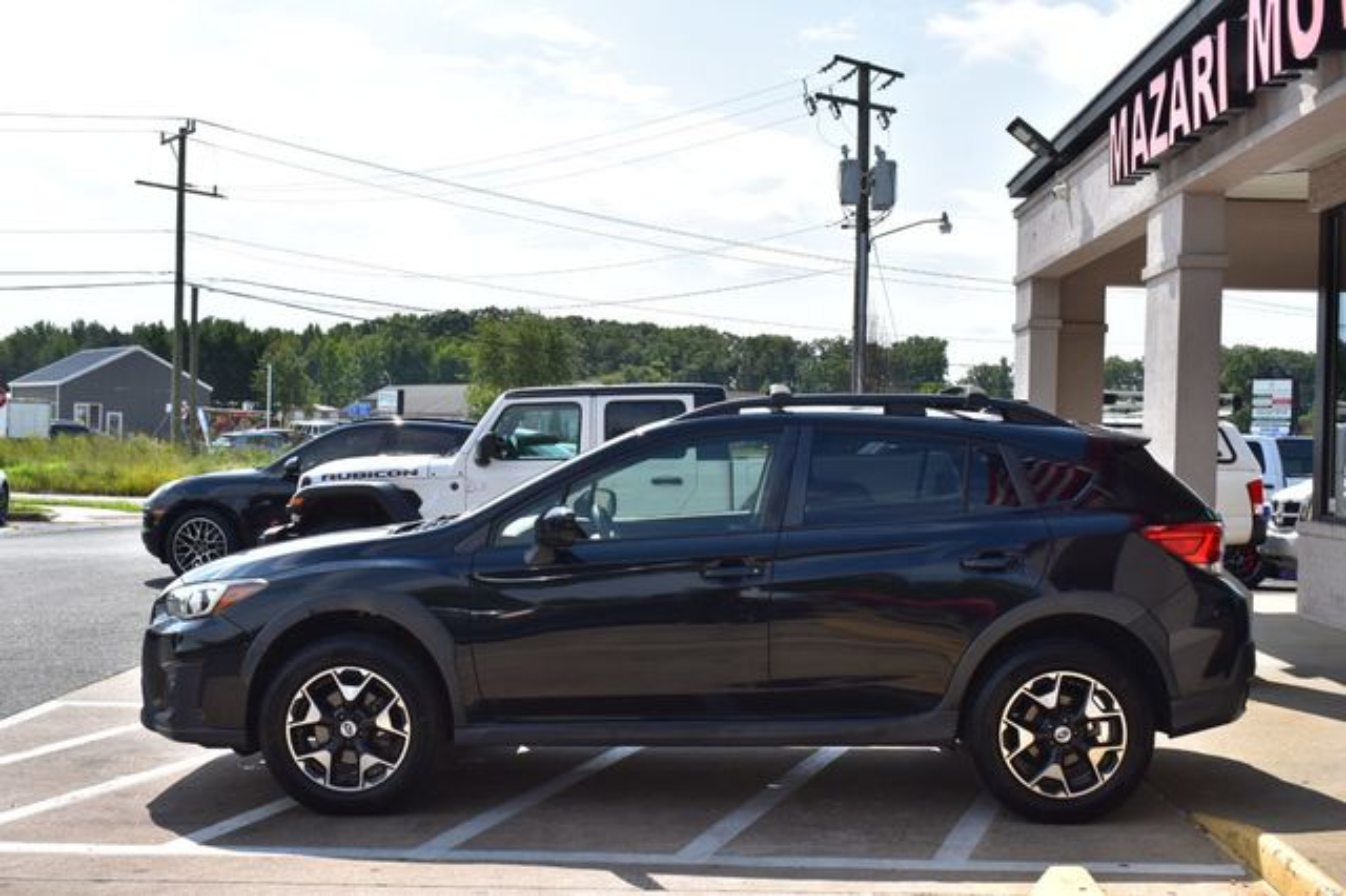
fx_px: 1626
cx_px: 673
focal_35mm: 44
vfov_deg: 30.8
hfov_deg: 45.0
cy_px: 448
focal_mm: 29
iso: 320
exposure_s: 1/500
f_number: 11
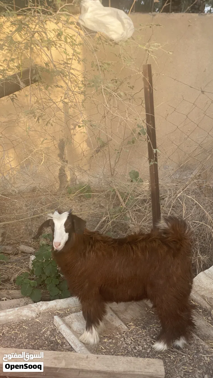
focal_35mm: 57
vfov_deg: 36.6
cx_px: 139
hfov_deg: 21.0
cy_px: 188
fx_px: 572
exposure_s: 1/122
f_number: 2
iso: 32
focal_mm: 6
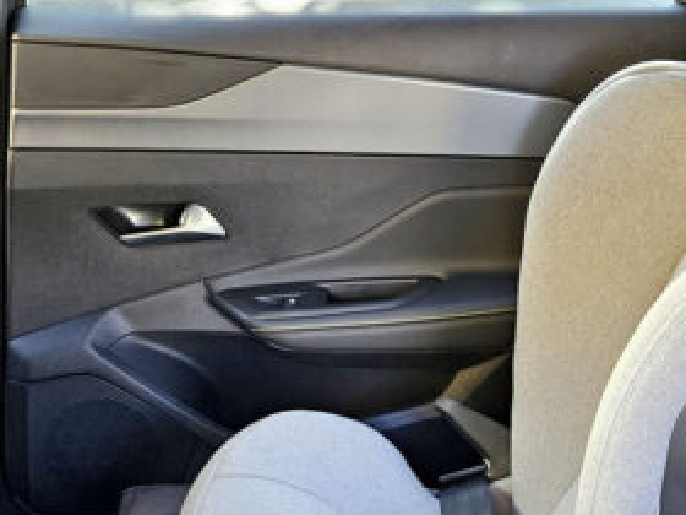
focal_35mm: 63
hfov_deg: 30.7
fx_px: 1248
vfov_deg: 23.2
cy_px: 343
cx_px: 353
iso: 250
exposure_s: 1/100
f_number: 1.8
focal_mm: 5.4
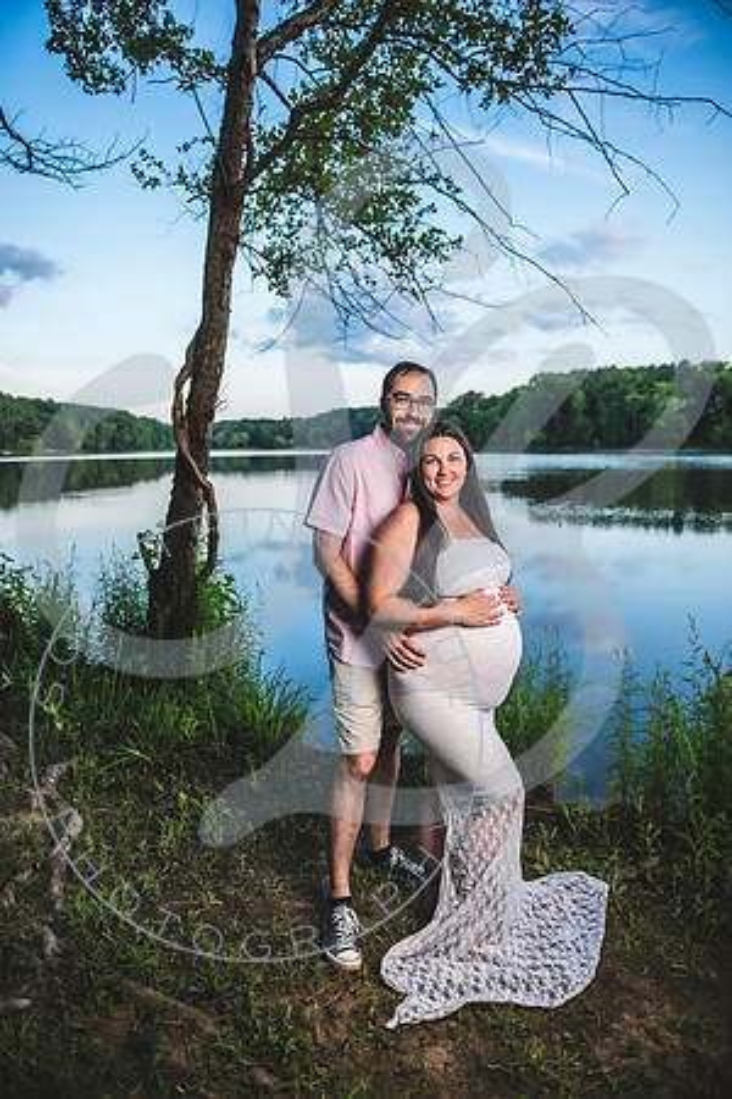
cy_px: 550
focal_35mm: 24
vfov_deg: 73.7
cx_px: 366
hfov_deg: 53.1
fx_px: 732
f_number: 2.8
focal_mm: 24
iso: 200
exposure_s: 1/250
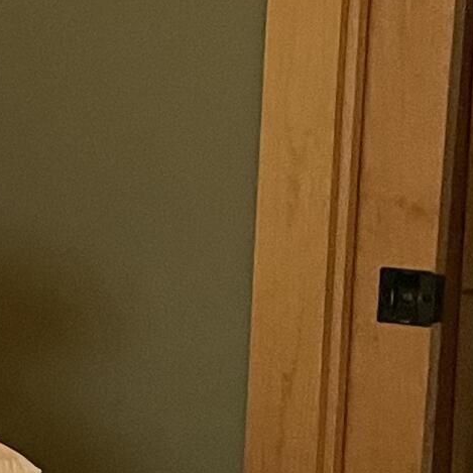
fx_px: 2273
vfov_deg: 11.9
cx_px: -760
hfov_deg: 10.0
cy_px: 253
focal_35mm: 147
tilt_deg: -6.0
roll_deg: +0.3
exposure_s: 1/60
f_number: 1.6
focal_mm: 5.1
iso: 400
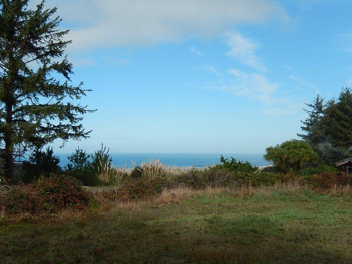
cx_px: 176
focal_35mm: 41
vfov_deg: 35.1
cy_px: 132
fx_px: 417
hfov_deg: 45.8
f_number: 4.2
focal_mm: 7.3
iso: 125
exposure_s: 1/1000
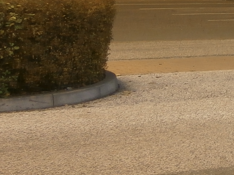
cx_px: 373
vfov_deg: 12.0
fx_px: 798
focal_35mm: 118
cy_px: -80
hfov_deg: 15.2
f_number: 3.1
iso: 80
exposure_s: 1
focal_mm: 6.4
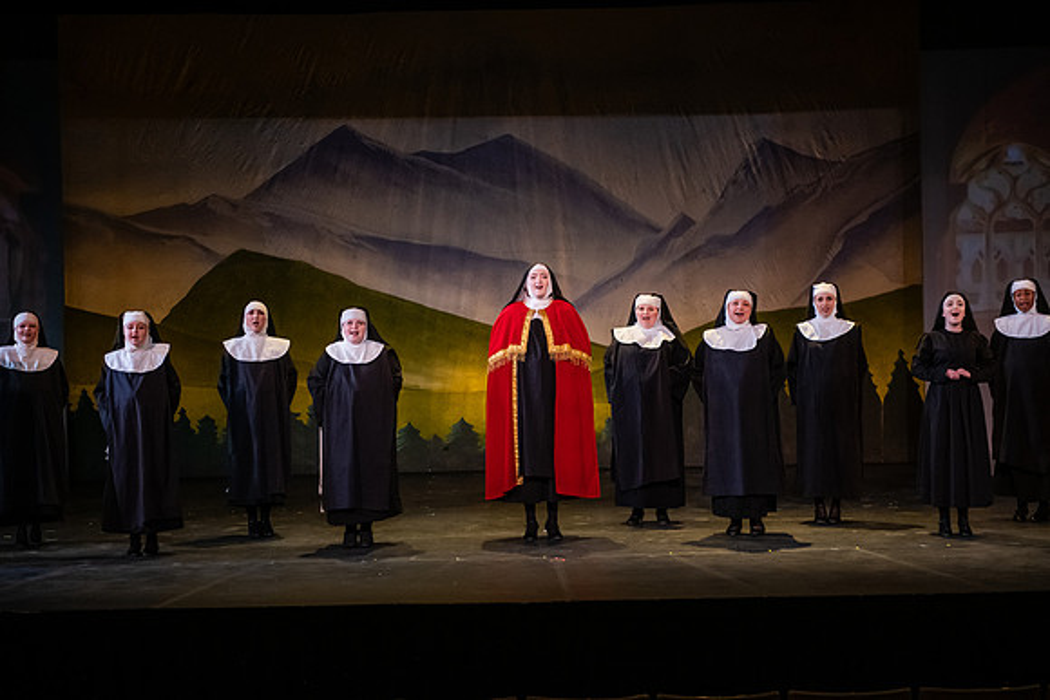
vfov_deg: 19.5
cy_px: 350
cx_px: 525
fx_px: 2042
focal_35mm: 70
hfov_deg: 28.8
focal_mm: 70
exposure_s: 1/200
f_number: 3.2
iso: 4000
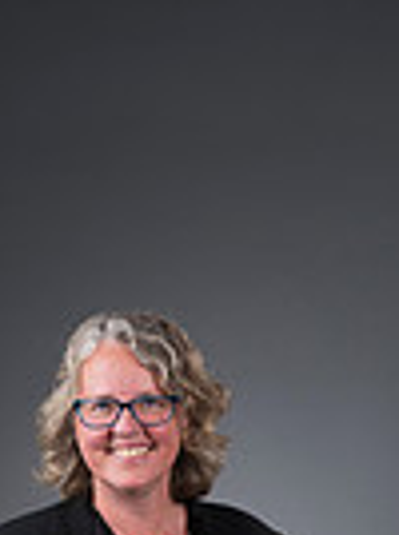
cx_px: 116
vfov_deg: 7.5
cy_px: 822
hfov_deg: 5.7
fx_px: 3993
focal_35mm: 259
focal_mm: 80
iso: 160
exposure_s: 1/250
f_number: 5.6
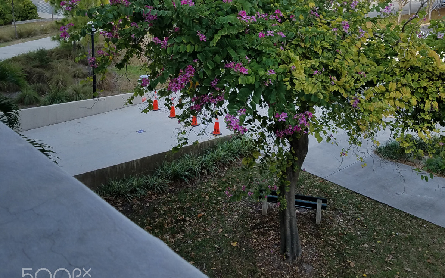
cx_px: 222
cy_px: 27
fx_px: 449
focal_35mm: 37
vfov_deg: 32.7
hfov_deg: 52.7
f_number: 1.7
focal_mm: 4.2
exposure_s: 1/998
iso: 50
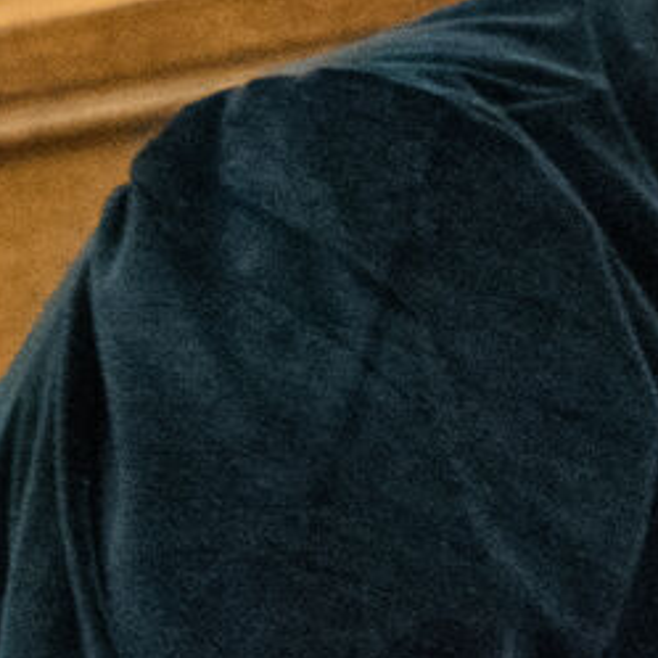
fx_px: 44431
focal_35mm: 2066
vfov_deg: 0.8
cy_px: 608
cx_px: -750
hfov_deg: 0.8
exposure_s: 1/125
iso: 8000
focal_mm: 315
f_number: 5.6
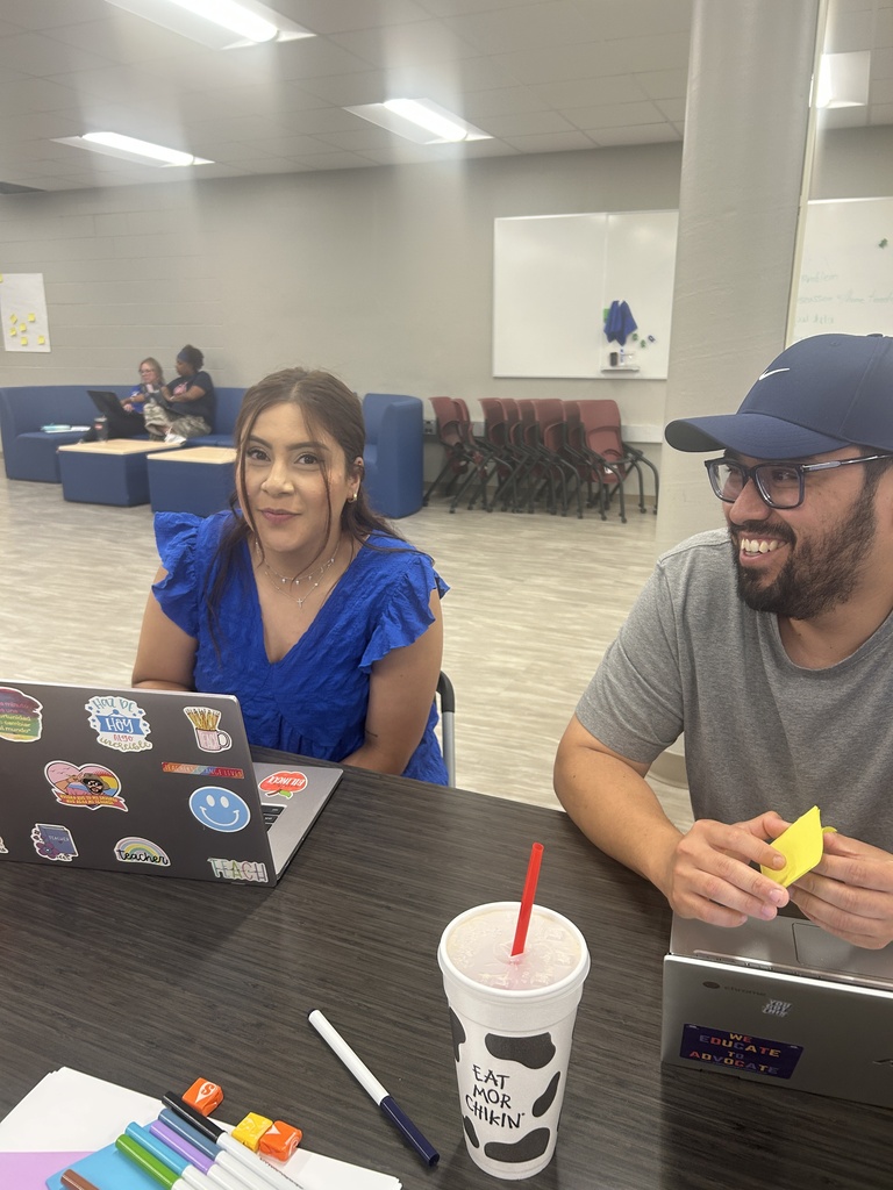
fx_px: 894
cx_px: 446
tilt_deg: -15.4
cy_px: 595
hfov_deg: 53.1
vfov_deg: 67.3
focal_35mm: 26
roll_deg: -0.6
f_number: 1.5
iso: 100
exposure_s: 1/100
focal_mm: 5.7
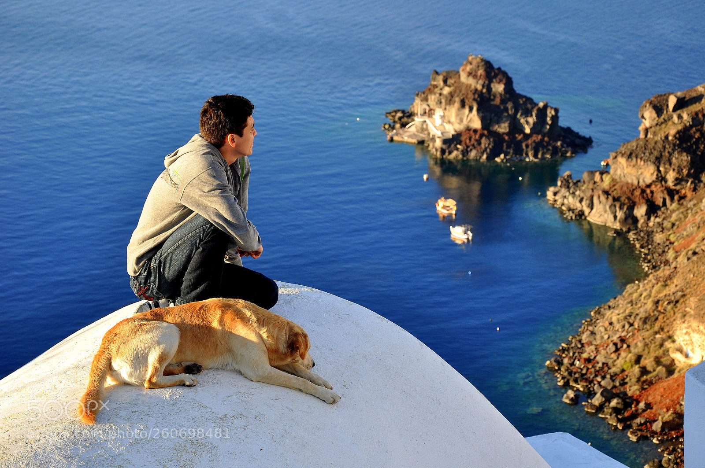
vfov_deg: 13.8
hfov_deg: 20.6
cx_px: 352
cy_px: 234
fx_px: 1937
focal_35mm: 99
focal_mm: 66
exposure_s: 1/200
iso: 200
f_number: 7.1
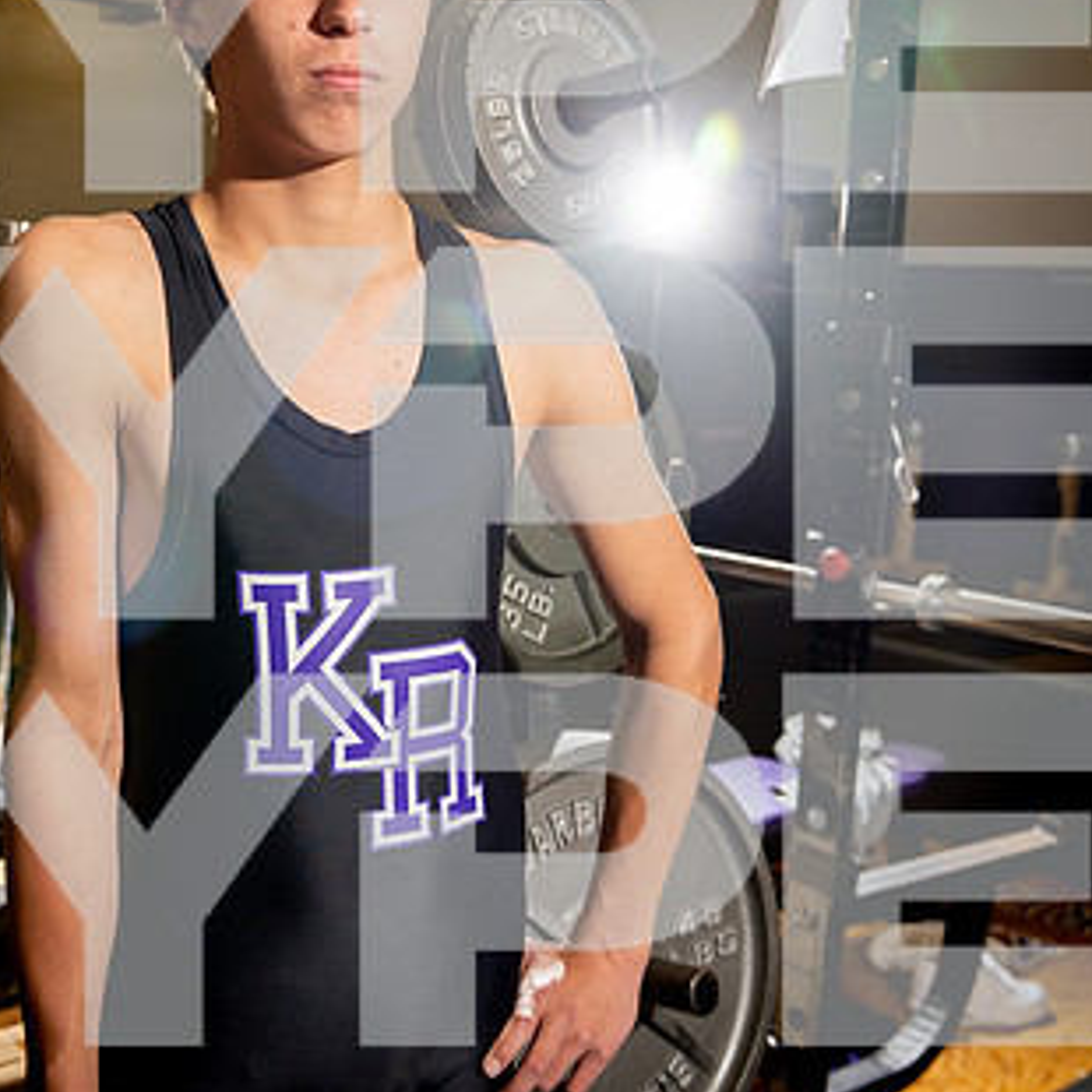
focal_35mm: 43
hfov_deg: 38.4
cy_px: 435
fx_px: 1535
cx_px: 303
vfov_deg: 39.0
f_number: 5
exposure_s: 1/250
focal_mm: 27
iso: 500
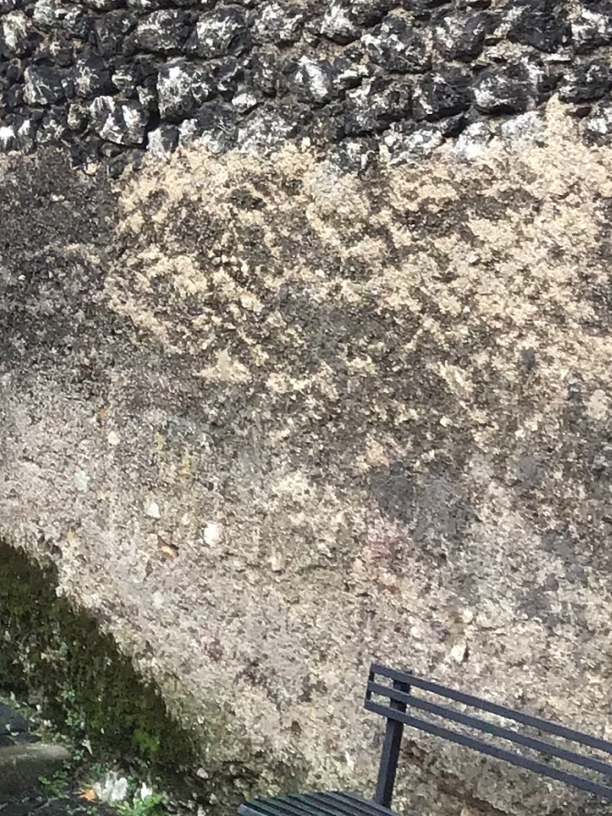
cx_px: -189
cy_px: -170
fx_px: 2287
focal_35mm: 97
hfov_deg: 14.6
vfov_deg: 19.1
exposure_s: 1/100
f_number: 2.4
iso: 32
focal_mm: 3.3
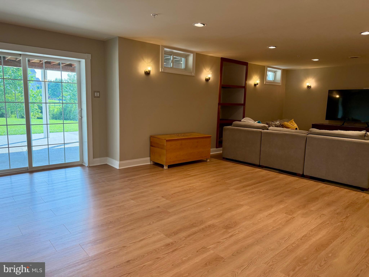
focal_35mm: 24
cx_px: 184
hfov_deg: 71.6
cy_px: 138
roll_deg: -1.1
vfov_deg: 56.8
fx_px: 256
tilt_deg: -8.0
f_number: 1.78
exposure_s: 1/233
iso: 200
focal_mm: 6.76
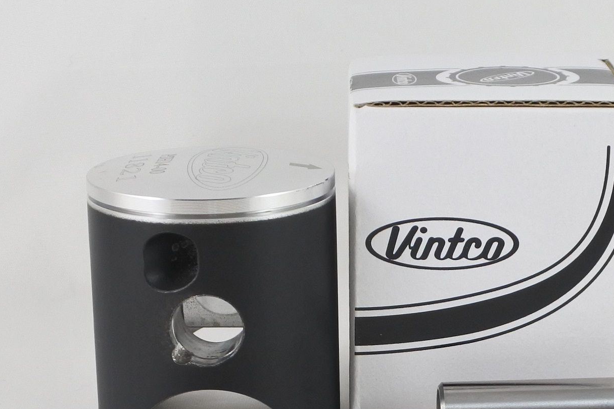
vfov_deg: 23.3
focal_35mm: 58
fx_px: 989
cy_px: 269
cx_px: 347
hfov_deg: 34.4
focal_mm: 13.4
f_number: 4
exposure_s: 1/125
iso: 400
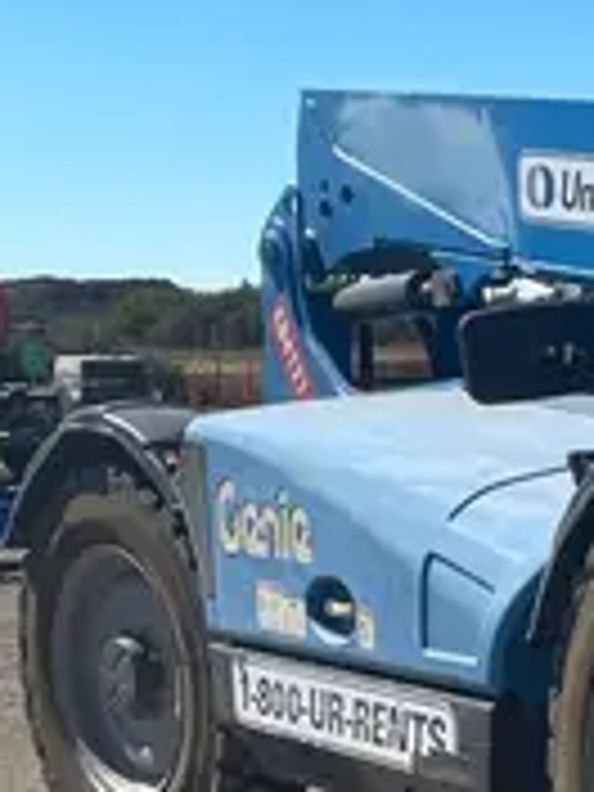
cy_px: 605
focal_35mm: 108
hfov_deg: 12.7
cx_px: 1012
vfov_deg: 18.1
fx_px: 2471
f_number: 1.6
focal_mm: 4.2
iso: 32
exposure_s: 1/4292
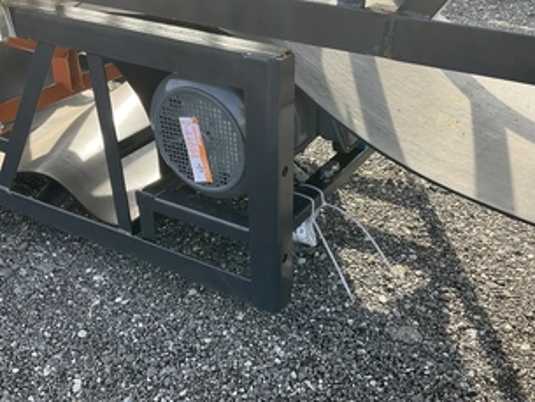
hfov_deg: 48.9
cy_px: 219
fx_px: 588
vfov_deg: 37.7
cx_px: 284
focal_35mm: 38
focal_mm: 3
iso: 25
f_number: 1.8
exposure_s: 1/265
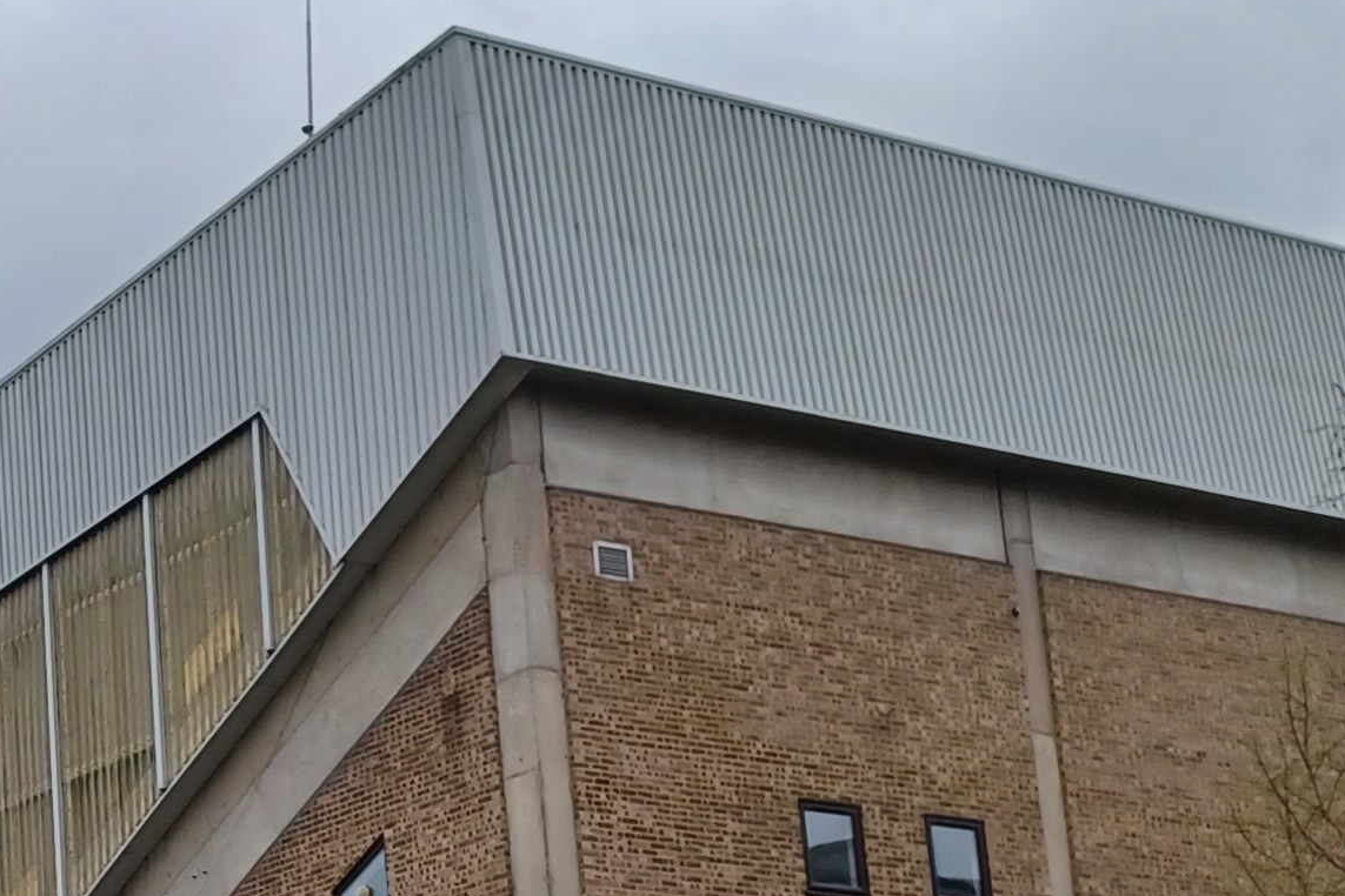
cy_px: 904
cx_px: -364
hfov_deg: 20.6
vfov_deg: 14.8
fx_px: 3400
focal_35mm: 91
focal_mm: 4.6
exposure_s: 1/433
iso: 32
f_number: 1.8
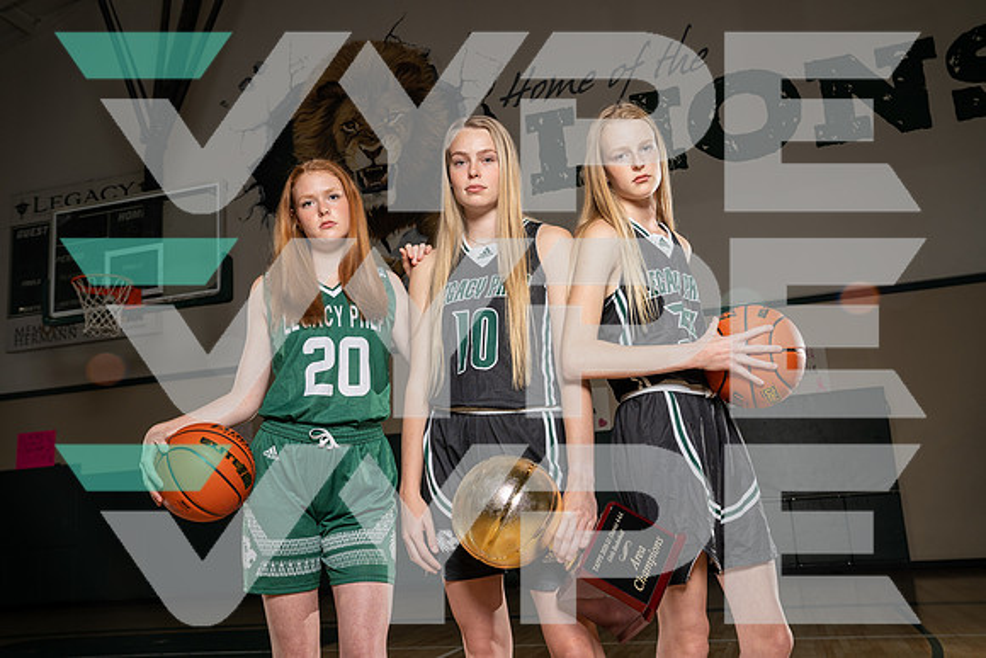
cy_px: 329
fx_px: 904
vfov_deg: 40.0
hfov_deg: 57.2
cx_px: 493
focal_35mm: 33
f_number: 7.1
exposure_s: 1/250
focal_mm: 33
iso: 320
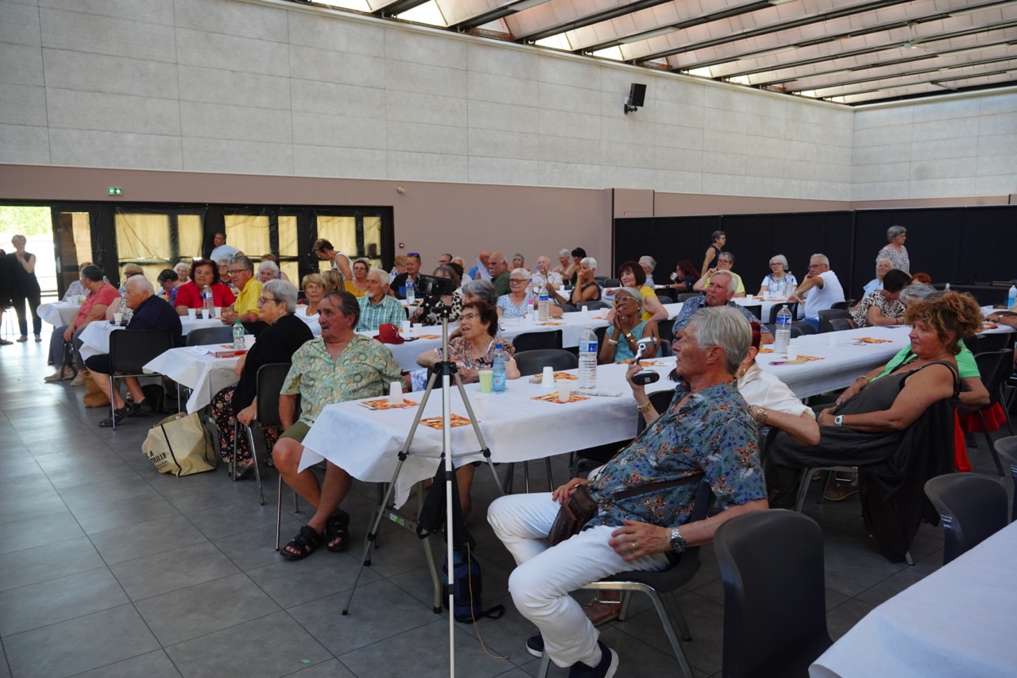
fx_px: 791
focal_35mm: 28
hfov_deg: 65.5
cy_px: 339
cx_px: 508
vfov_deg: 46.4
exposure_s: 1/125
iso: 2000
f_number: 5.6
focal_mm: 28
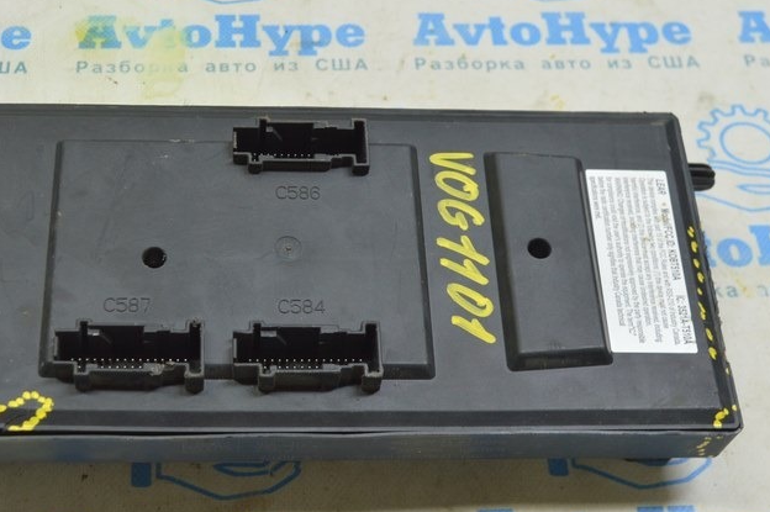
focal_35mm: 64
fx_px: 1368
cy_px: 273
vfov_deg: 21.2
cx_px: 292
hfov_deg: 31.3
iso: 400
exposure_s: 1/20
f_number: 5.6
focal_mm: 26
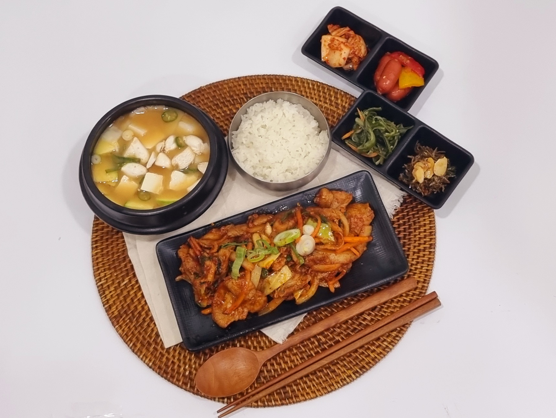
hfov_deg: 67.3
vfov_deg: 53.1
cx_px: 278
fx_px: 418
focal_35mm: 26
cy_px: 209
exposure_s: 1/120
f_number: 1.8
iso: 200
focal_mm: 5.4
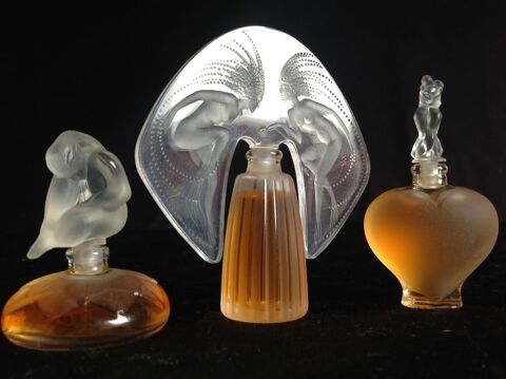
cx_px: 253
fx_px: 511
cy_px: 190
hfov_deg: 52.7
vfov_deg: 40.6
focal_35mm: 35
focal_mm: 4.28
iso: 80
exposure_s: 1/15
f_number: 2.4
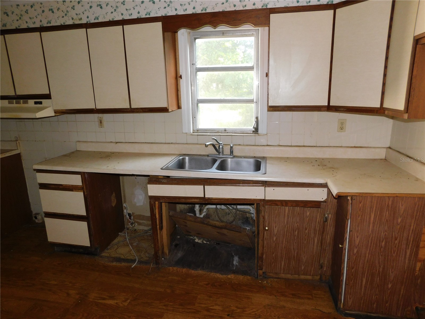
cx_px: 212
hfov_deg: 73.9
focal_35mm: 23
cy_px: 160
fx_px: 282
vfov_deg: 58.9
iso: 200
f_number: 3
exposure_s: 1/30
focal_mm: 4
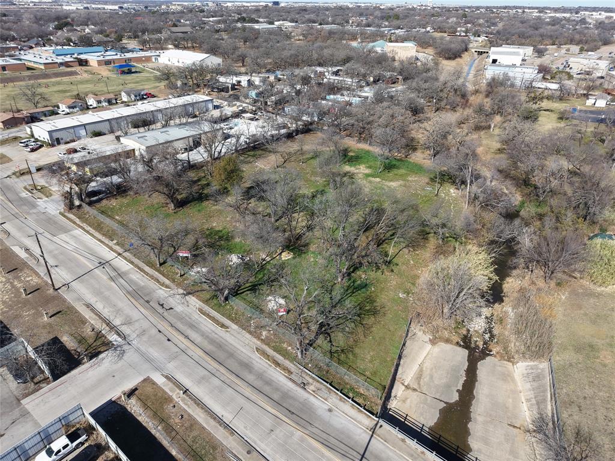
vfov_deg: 56.8
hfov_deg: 71.6
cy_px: 230
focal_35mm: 24
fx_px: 426
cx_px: 308
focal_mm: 8.67
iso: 120
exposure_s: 1/3000
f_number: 1.8
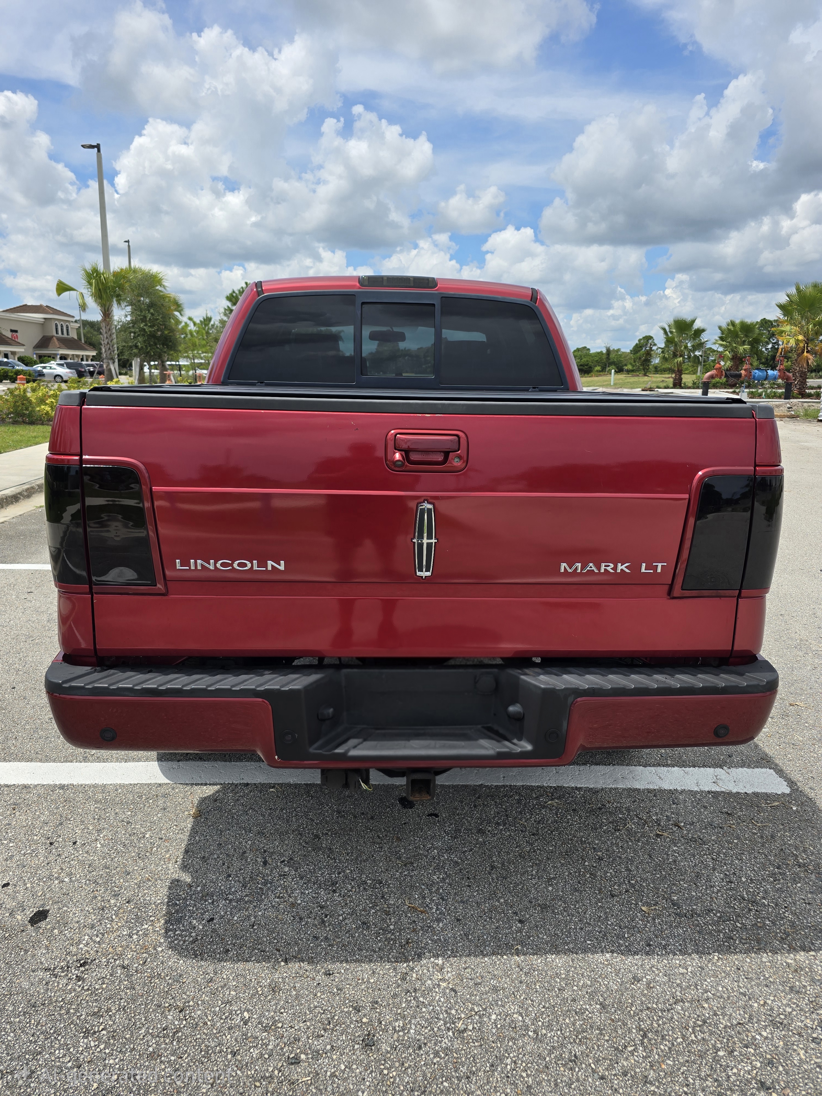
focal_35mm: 23
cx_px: 411
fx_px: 728
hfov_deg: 58.9
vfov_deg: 73.9
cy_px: 548
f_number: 1.7
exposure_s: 1/1000
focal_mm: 6.3
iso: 12
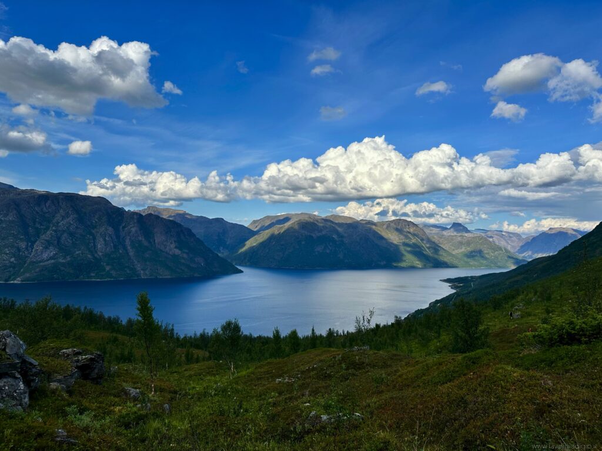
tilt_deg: +2.5
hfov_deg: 71.6
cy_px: 226
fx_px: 417
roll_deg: -2.1
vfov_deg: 56.8
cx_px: 301
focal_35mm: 24
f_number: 1.78
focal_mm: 6.86
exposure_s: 1/5525
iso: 80
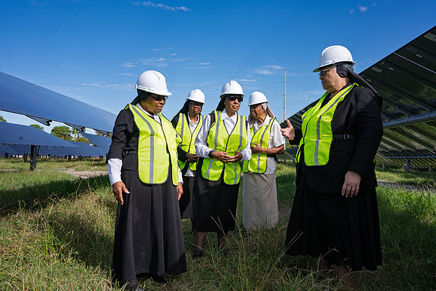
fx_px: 339
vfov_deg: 46.4
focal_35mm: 28
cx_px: 218
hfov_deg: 65.5
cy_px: 146
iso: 200
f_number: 8
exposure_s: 1/500
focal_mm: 28
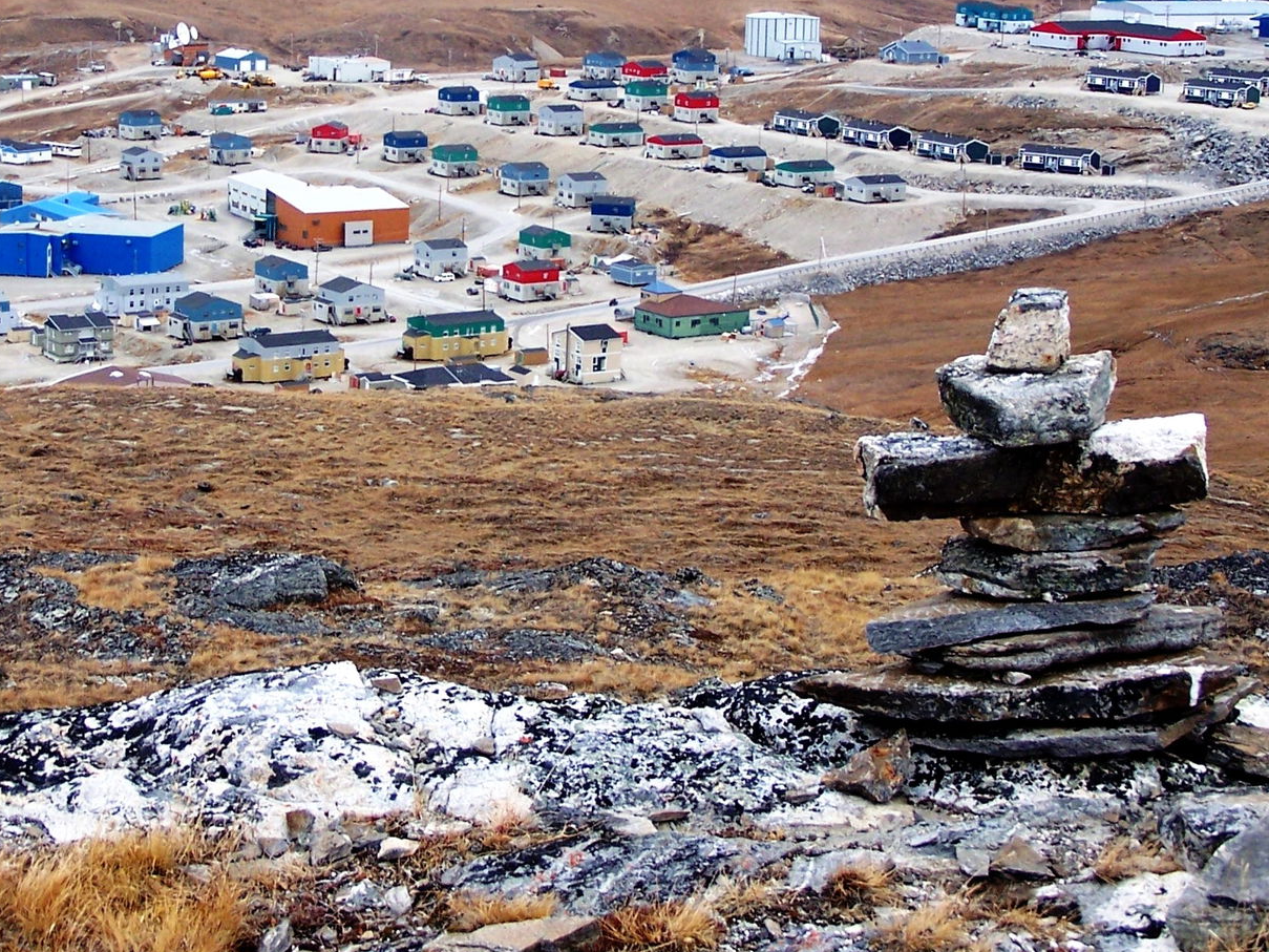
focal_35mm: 81
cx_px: 530
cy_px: 250
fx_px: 2970
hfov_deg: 24.1
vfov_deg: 18.1
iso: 80
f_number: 3
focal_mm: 8.5
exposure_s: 1/125
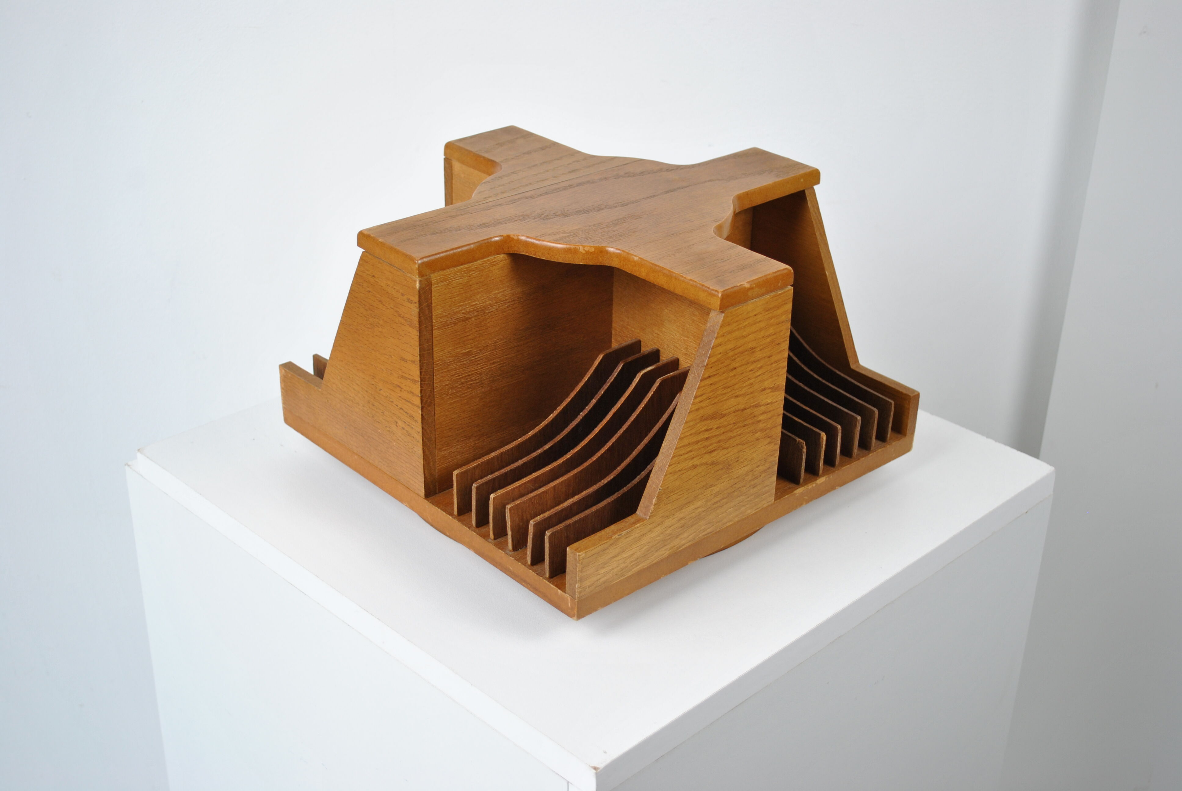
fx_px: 1578
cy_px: 396
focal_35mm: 48
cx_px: 591
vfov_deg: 28.2
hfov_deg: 41.1
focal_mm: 32
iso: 200
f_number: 4.8
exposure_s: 1/30
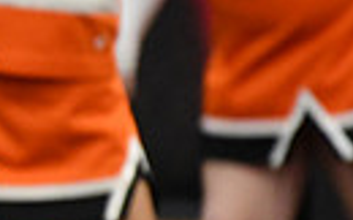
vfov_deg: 1.0
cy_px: 132
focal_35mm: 1364
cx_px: -396
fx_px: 13111
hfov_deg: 1.5
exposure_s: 1/800
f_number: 2.8
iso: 5000
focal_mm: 200
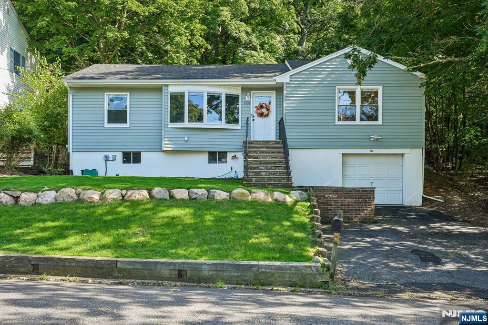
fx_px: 474
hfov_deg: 54.4
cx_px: 244
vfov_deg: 37.8
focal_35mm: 35
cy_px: 162
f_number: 8
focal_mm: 35
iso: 100
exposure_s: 1/60
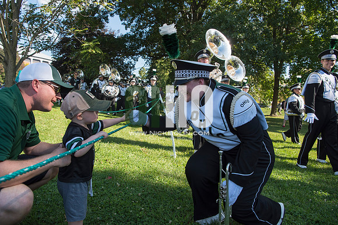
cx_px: 169
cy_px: 112
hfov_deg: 73.7
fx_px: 225
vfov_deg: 53.2
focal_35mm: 24
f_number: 5.6
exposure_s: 1/800
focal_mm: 24
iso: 200
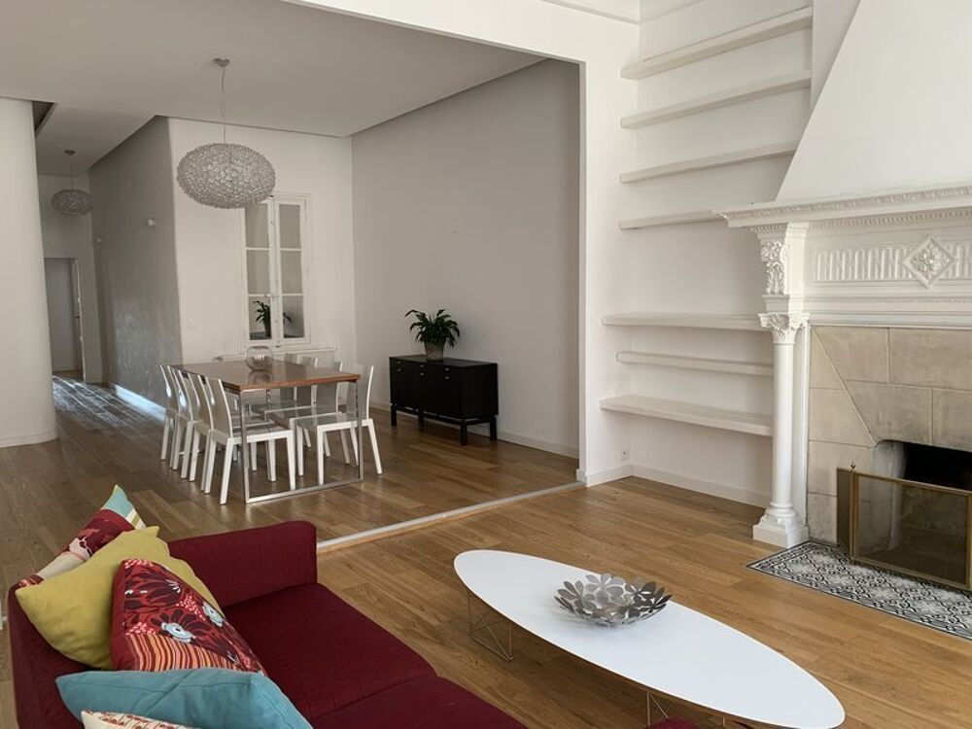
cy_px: 364
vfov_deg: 53.1
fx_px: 730
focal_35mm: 26
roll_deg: +1.1
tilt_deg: -6.2
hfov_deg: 67.3
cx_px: 486
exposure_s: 1/60
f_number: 1.8
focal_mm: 4.25
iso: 160
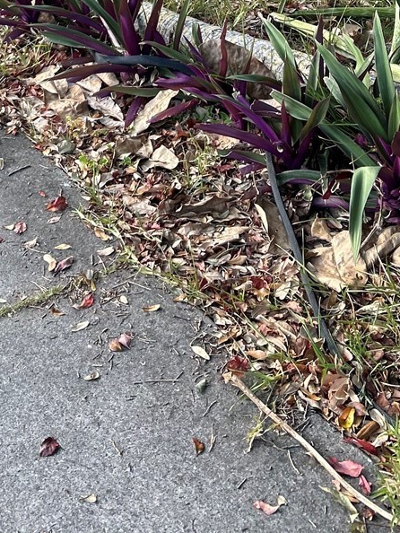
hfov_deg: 21.0
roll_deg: -1.8
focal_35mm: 70
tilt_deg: -15.9
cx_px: 154
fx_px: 1078
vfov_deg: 24.9
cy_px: -118
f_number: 1.5
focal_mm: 5.7
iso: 50
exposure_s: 1/443
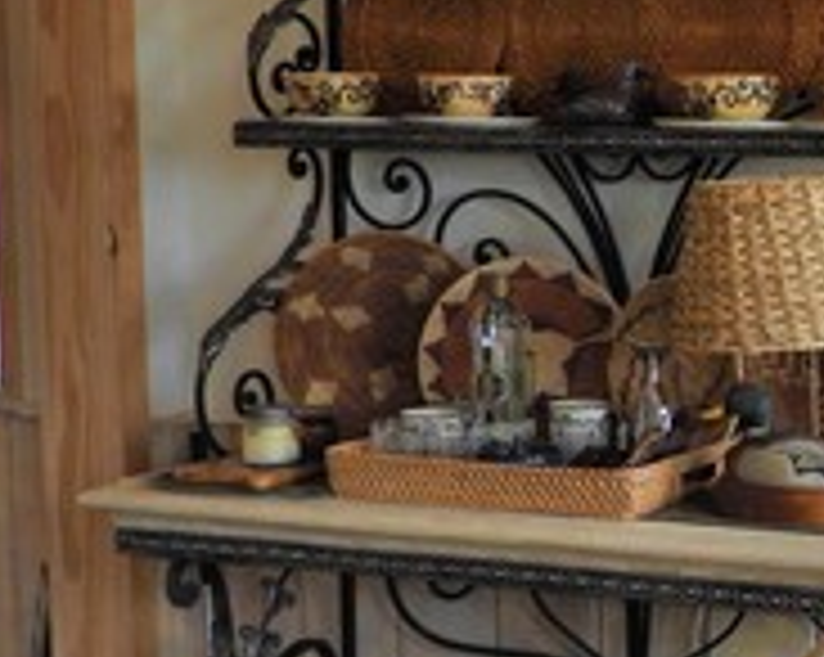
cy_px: 369
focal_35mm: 82
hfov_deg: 21.6
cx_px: 1000
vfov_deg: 18.7
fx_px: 1998
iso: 100
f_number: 2.8
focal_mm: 4.3
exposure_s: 1/200
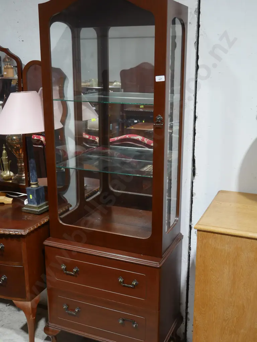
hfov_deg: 34.3
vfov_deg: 44.8
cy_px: 171
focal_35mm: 42
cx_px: 128
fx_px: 416
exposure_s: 1/60
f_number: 4.6
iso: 640
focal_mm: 21
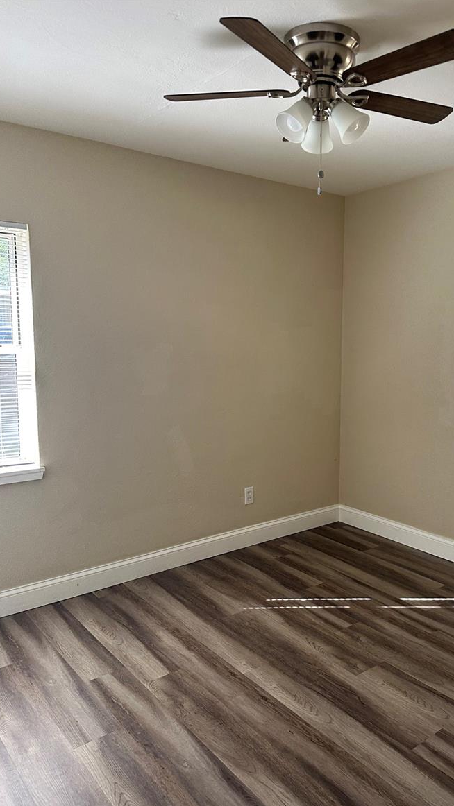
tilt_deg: -8.8
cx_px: 291
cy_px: 414
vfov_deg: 69.8
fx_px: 578
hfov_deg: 42.5
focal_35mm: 27
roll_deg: -1.3
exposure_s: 1/102
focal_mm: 6.86
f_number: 1.78
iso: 250
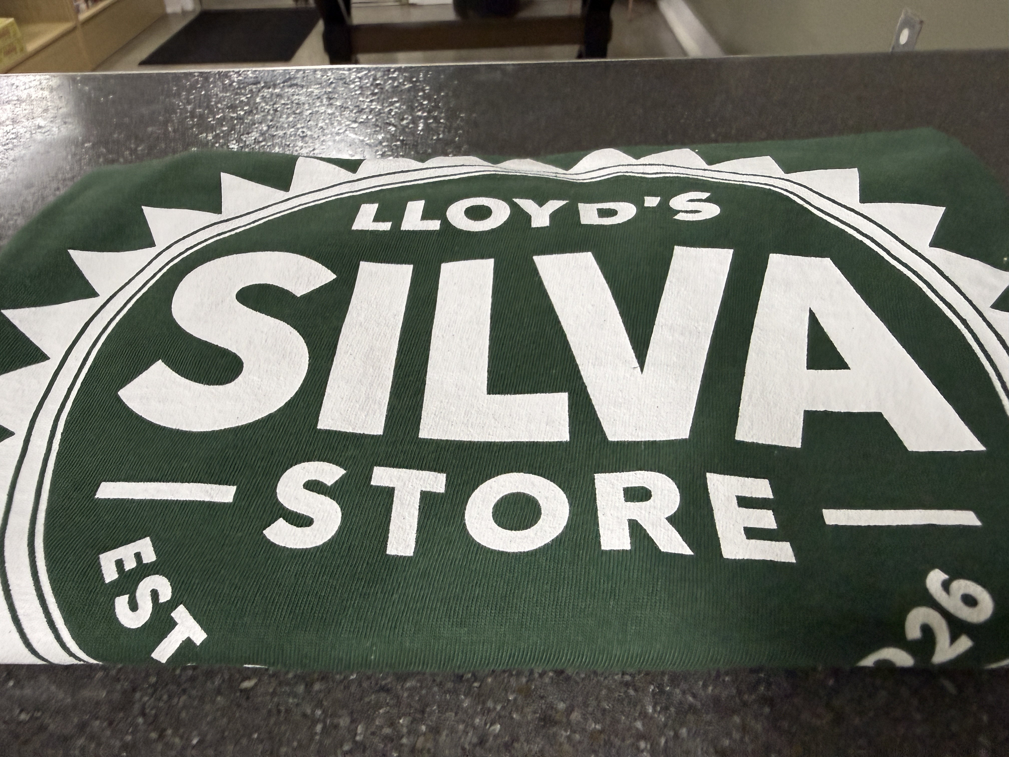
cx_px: 504
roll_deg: +2.9
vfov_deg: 56.8
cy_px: 378
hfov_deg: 71.6
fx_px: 700
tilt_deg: -41.0
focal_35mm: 24
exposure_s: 1/120
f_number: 2.2
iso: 400
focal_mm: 2.22
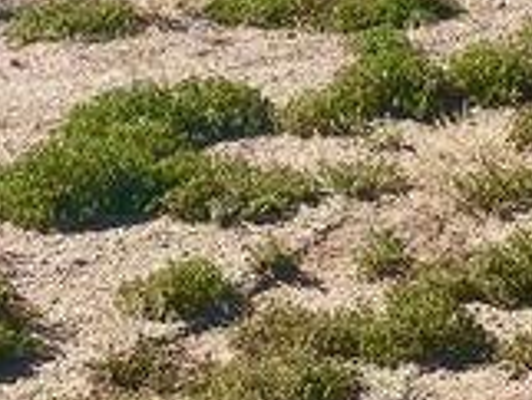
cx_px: 821
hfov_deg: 13.4
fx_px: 2122
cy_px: -288
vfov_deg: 10.2
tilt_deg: -6.4
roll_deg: -2.5
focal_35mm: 138
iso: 32
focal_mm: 4.25
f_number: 1.8
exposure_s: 1/3040
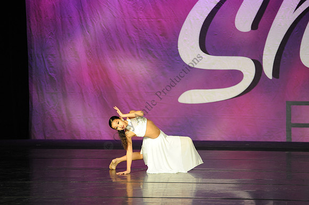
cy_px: 102
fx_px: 1458
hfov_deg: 12.1
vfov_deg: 8.1
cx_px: 154
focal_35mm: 170
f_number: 2.8
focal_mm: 170
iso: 2500
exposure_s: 1/400
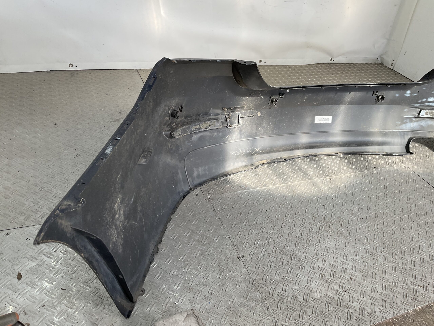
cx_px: 217
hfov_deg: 61.7
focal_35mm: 29
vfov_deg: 48.2
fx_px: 364
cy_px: 163
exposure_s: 1/272
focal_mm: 3
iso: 16
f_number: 1.8
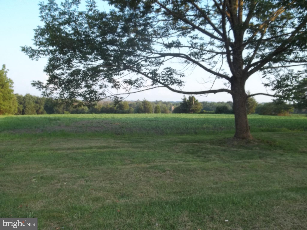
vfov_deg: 42.9
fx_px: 293
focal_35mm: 33
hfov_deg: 55.4
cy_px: 115
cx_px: 154
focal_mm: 5.9
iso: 64
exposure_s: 1/160
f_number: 3.3
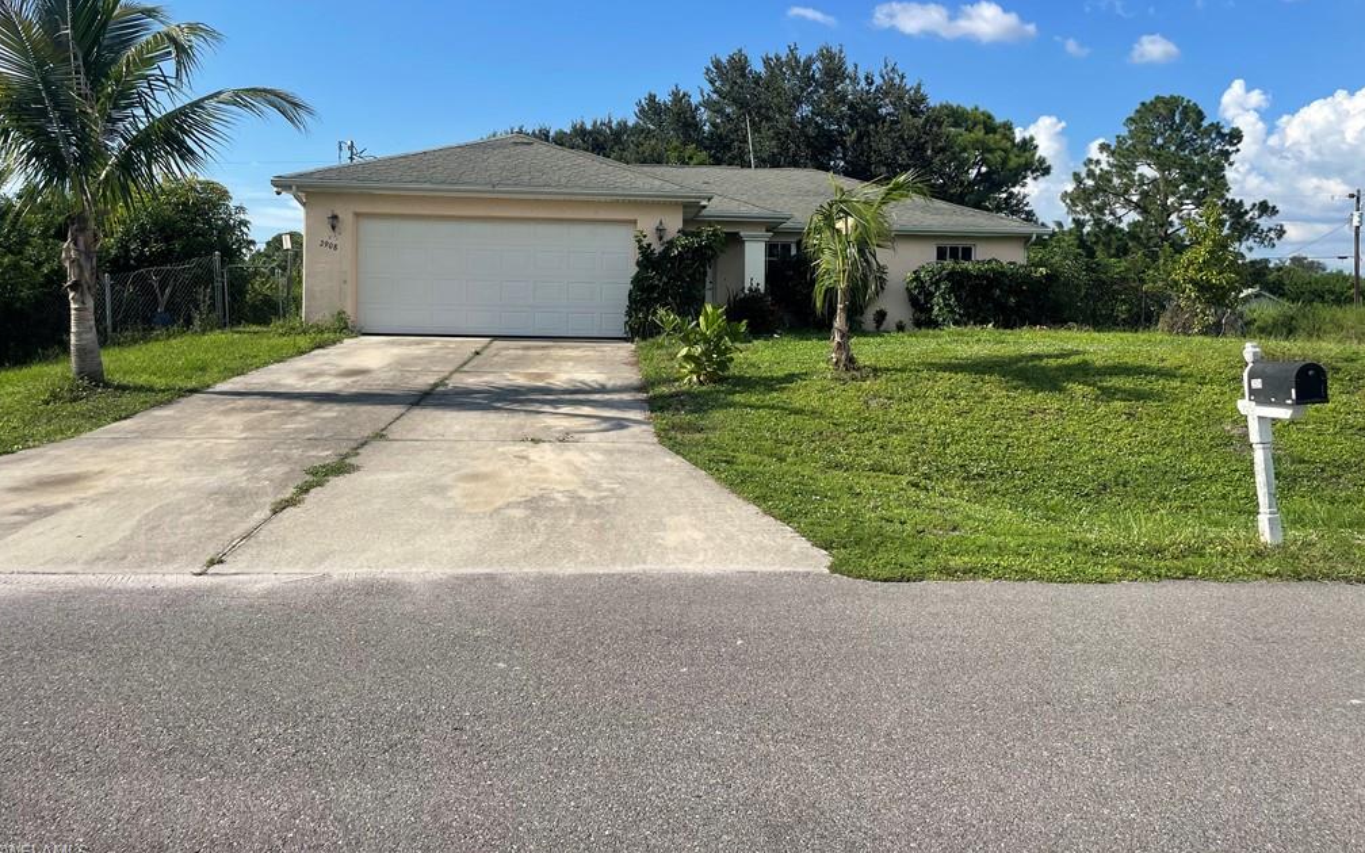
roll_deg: -0.6
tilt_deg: +0.6
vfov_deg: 44.3
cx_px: 682
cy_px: 345
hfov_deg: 66.5
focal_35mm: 28
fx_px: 1042
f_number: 1.6
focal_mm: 4.2
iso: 32
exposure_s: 1/3401
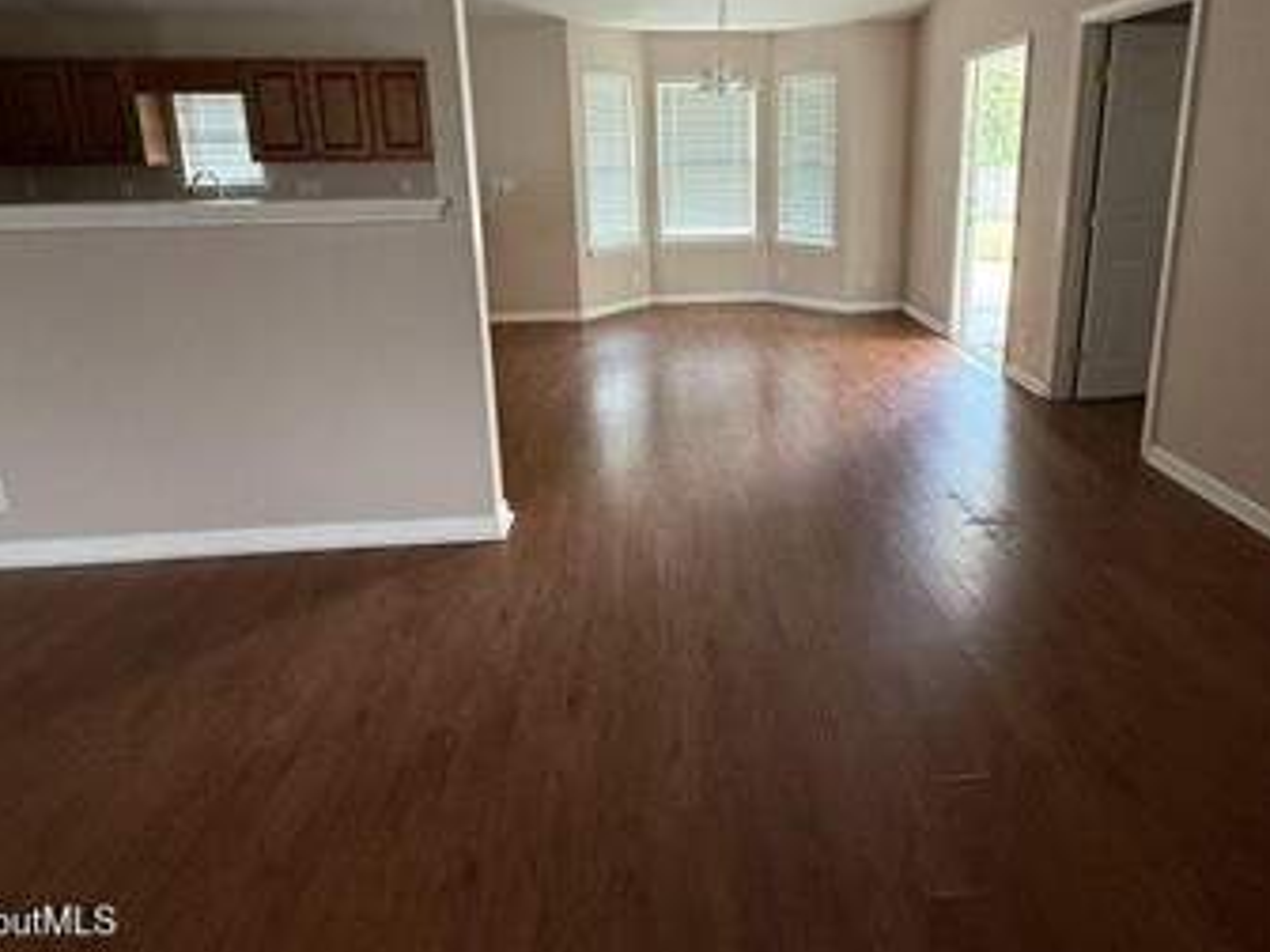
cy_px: 302
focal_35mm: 20
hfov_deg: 81.3
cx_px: 718
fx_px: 734
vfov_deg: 63.9
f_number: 2.2
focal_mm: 2.22
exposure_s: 1/60
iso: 400
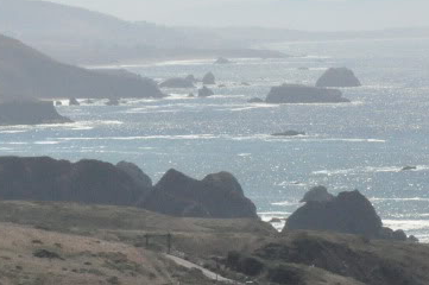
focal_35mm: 298
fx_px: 3548
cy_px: 25
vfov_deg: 4.6
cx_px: -149
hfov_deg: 6.8
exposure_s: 1/2000
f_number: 22
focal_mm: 70
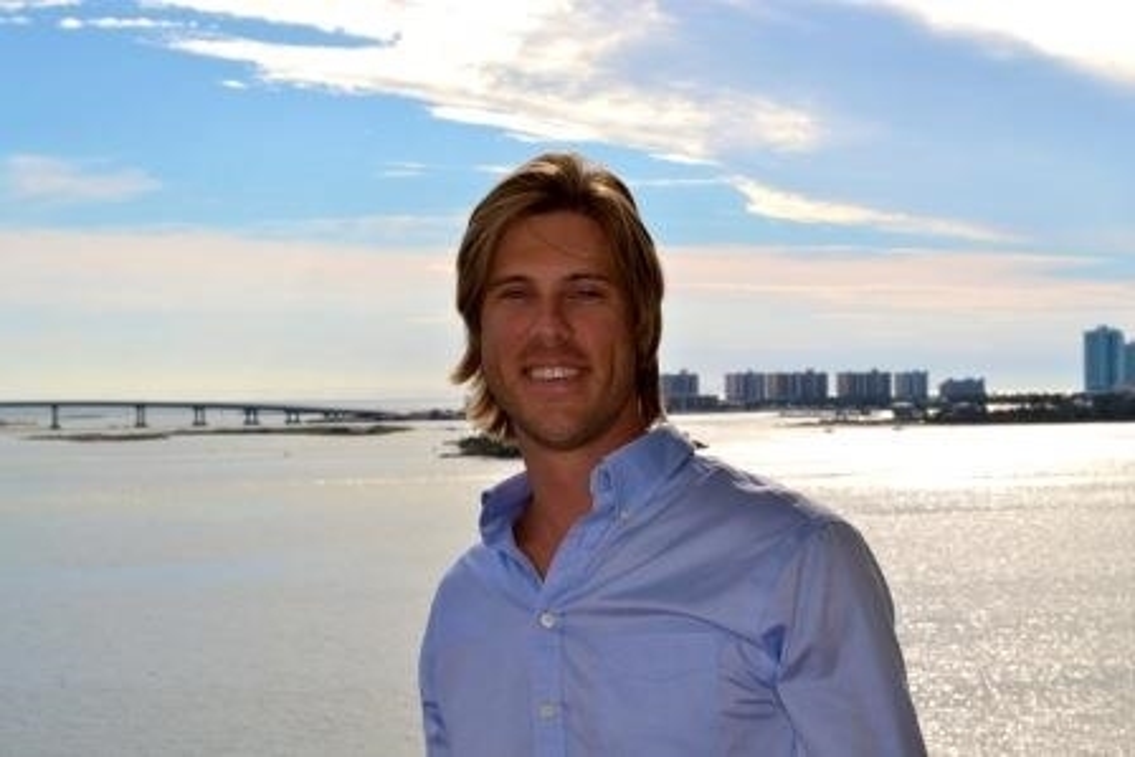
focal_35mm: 68
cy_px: 378
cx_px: 568
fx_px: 2129
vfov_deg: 20.2
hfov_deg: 29.9
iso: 100
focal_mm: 45
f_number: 14
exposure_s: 1/200
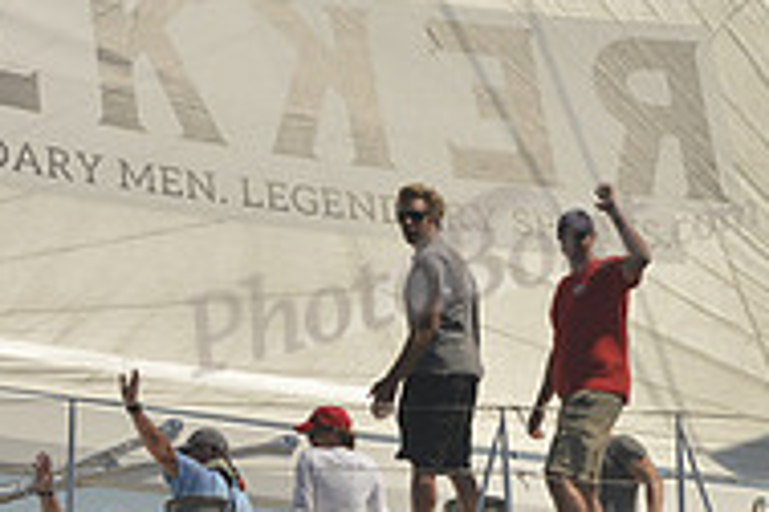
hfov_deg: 9.4
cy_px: 425
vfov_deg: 6.4
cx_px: 972
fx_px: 4592
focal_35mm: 215
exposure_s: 1/1000
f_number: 8
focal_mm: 70
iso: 280
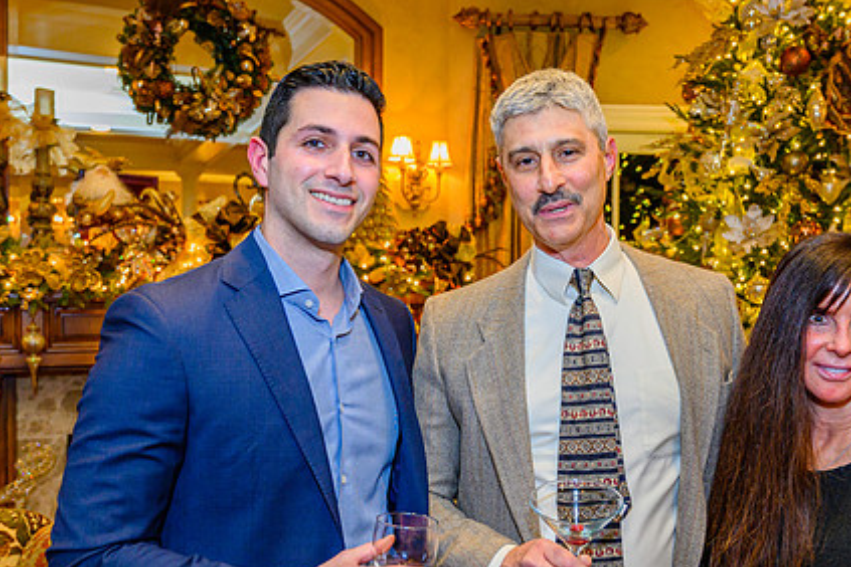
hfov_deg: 51.7
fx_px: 875
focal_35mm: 37
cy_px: 336
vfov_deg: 35.8
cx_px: 493
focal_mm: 27
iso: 3200
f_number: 4
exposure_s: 1/60
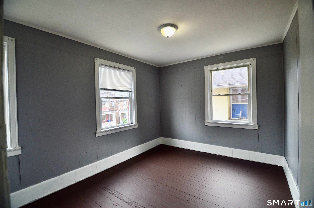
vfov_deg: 77.2
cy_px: 104
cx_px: 157
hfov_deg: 100.4
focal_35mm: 15
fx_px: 131
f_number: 10
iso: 400
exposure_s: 1/200
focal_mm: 10
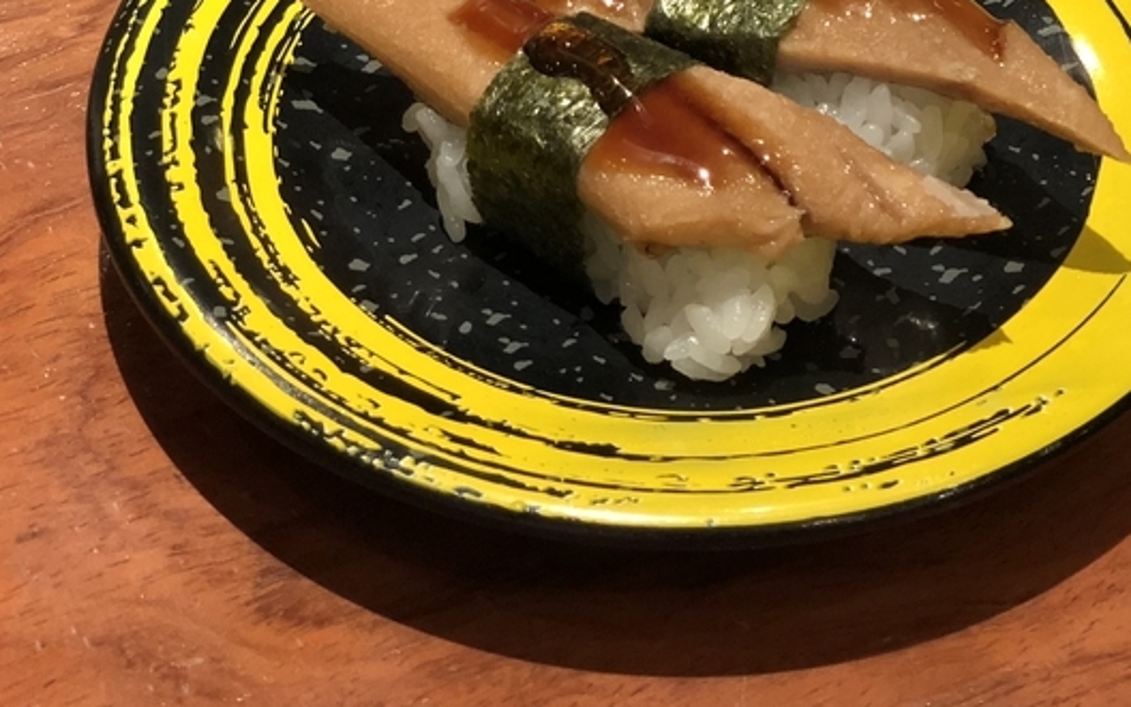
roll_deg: -6.2
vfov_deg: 12.0
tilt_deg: -38.4
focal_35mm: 107
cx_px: 1056
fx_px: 3298
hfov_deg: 19.1
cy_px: -60
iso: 125
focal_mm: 6
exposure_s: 1/60
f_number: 2.4
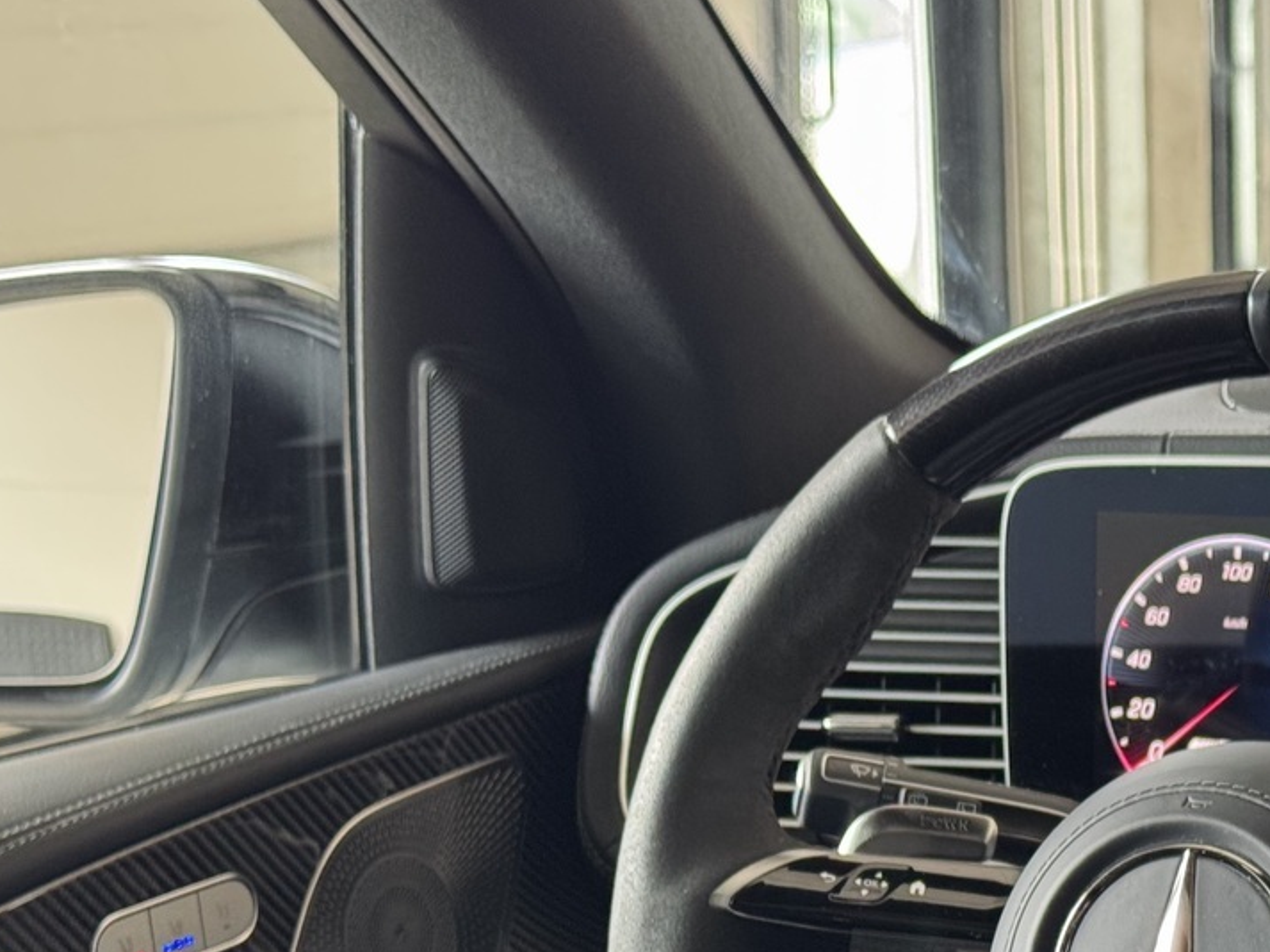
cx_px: 1010
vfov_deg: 15.0
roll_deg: +2.2
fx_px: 3557
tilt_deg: -15.1
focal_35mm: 97
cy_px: 923
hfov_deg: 20.0
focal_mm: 6.76
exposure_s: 1/60
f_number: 1.78
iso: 200
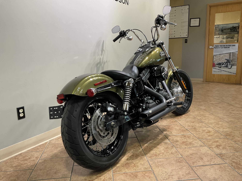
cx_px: 121
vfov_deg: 48.2
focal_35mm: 29
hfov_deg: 61.7
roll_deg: +1.0
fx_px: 203
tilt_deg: -11.1
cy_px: 90
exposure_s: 1/60
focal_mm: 3
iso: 64
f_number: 1.8
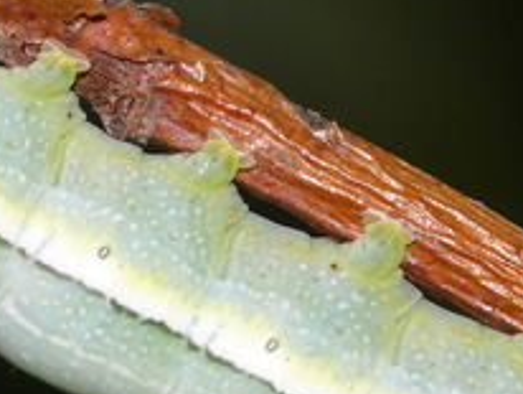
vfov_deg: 1.7
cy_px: 183
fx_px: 13024
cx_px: -9
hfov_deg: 2.3
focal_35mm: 861
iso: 100
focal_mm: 44
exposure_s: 1/500
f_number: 8
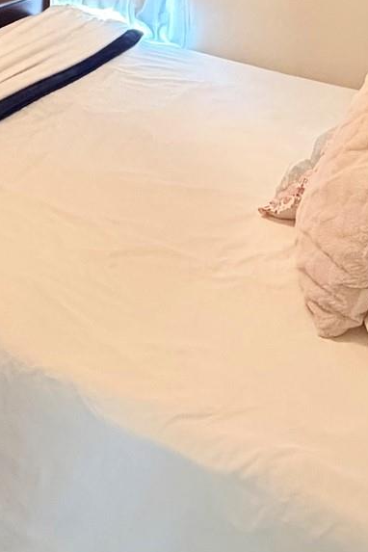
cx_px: 58
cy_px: -127
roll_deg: -3.6
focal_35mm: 52
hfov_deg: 25.4
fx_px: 797
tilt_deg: -5.7
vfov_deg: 31.4
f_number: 2.2
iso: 640
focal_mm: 2.22
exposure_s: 1/60
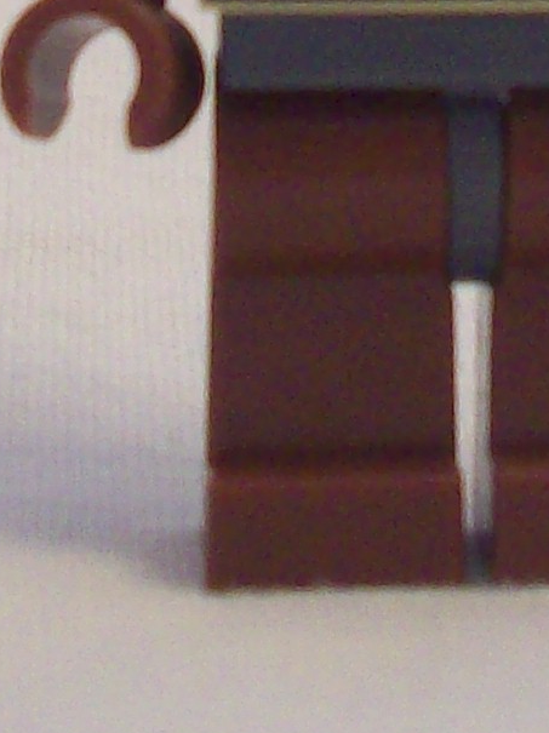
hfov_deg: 7.9
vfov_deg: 10.3
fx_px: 3959
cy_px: -291
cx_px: 525
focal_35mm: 187
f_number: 2.8
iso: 160
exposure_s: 1/13.2
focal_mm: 6.2
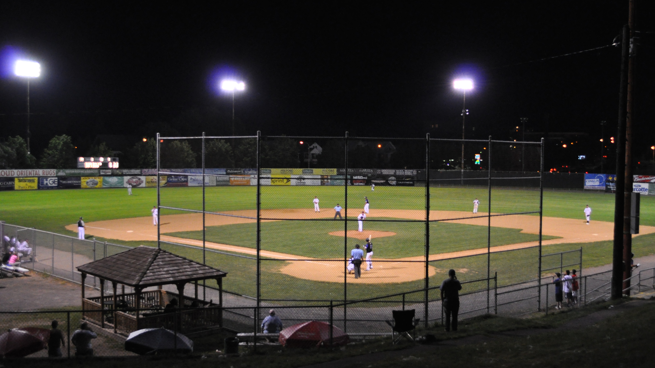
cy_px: 184
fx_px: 712
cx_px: 385
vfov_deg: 29.0
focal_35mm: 41
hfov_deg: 49.2
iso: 1600
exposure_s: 1/125
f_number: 4
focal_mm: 22
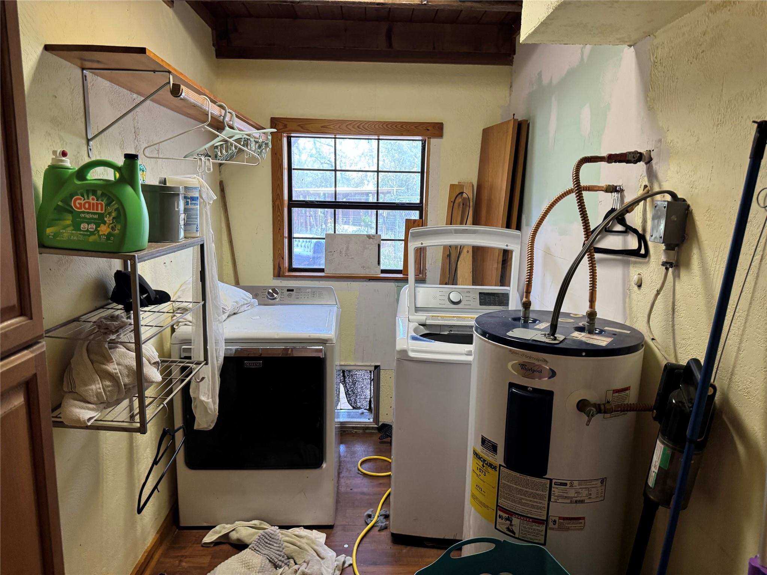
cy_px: 288
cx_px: 384
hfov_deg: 71.6
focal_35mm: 24
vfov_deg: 56.8
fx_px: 532
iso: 400
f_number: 1.78
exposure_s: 1/60
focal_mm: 6.76
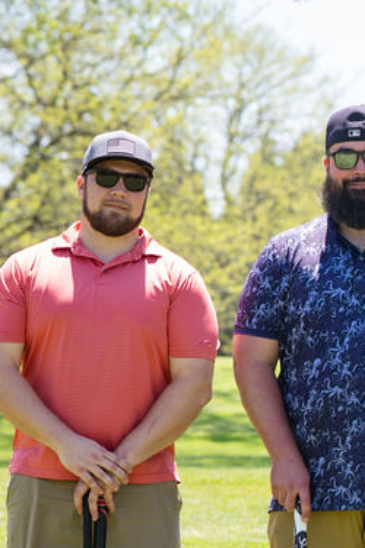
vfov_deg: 7.5
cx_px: 529
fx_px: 4182
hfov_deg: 5.0
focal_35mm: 275
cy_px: 383
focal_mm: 86
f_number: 3.5
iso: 100
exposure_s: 1/320
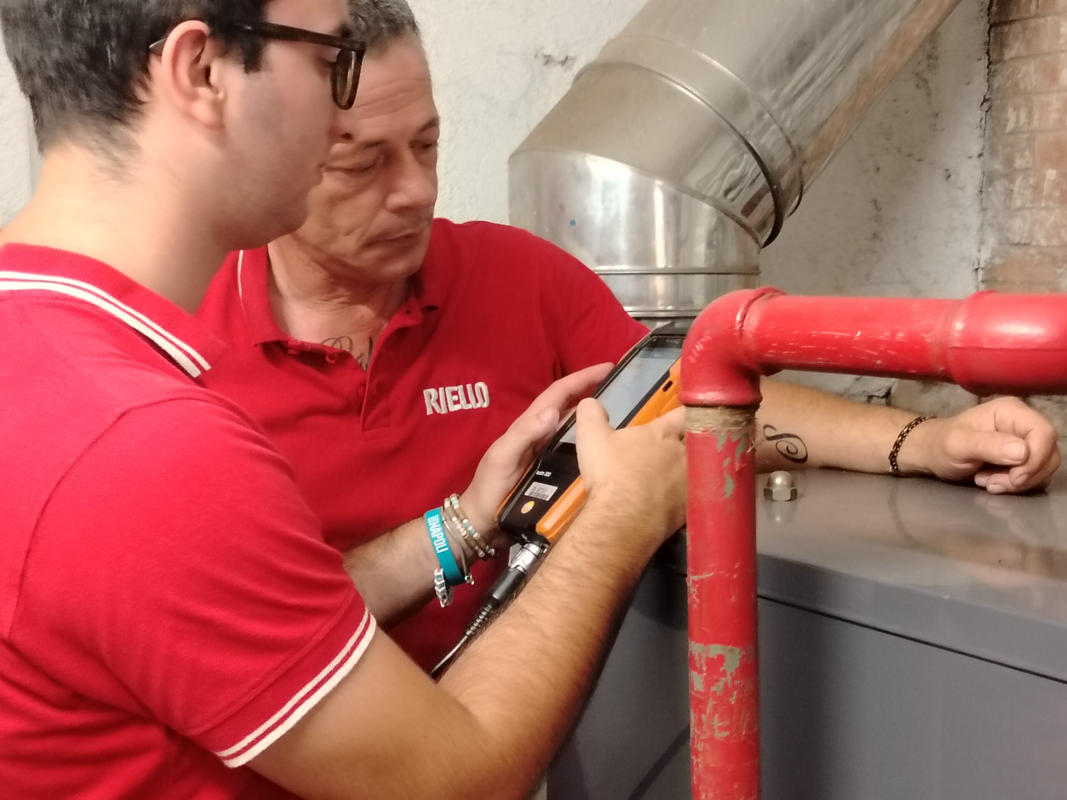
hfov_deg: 38.9
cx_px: 534
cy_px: 400
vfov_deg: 29.7
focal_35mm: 49
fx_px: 1510
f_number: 1.75
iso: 1311
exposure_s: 1/33.3
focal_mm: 5.25
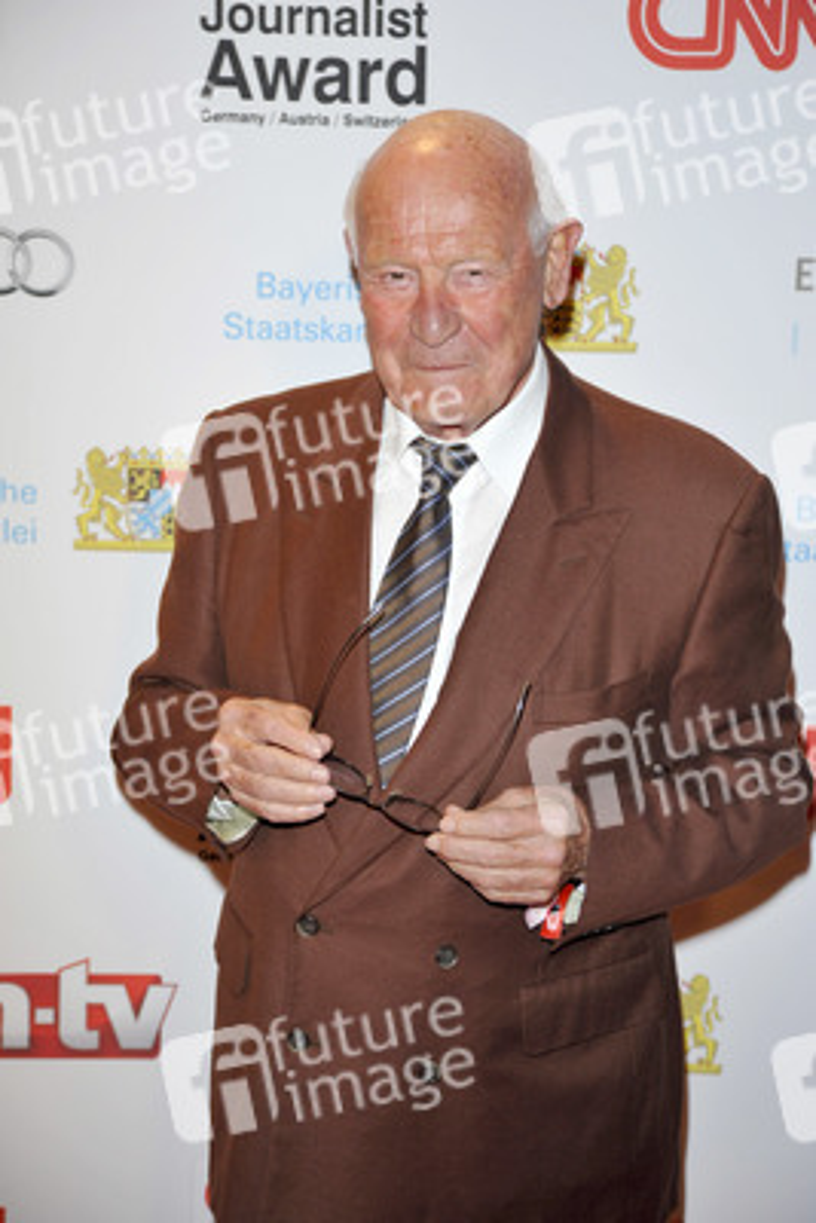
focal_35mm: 100
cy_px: 612
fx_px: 3397
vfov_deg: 20.4
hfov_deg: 13.7
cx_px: 408
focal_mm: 100
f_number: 6.3
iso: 800
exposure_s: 1/250
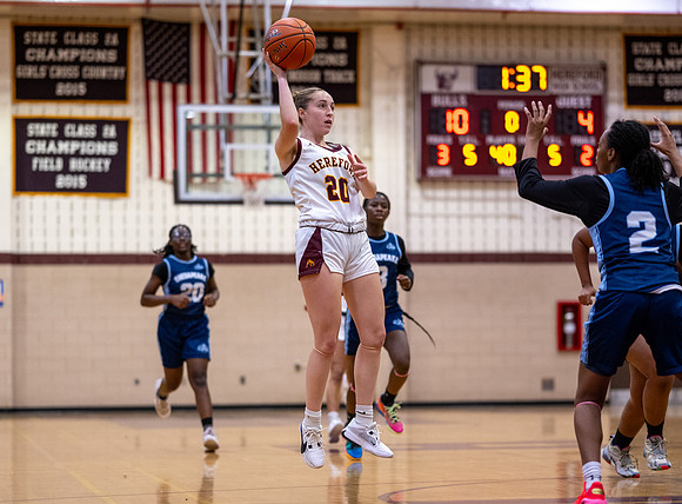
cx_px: 349
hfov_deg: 16.7
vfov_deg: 12.3
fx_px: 2328
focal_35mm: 119
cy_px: 294
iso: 1600
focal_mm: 85
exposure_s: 1/1250
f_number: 1.8
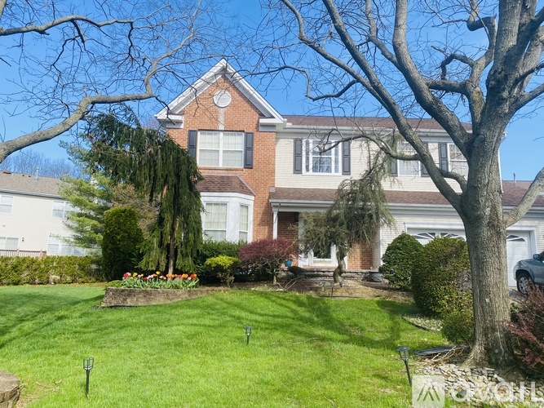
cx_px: 272
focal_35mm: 26
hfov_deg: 67.3
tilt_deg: +11.0
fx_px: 409
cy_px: 204
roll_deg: -1.7
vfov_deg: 53.0
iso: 32
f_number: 1.8
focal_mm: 4.25
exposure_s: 1/1232
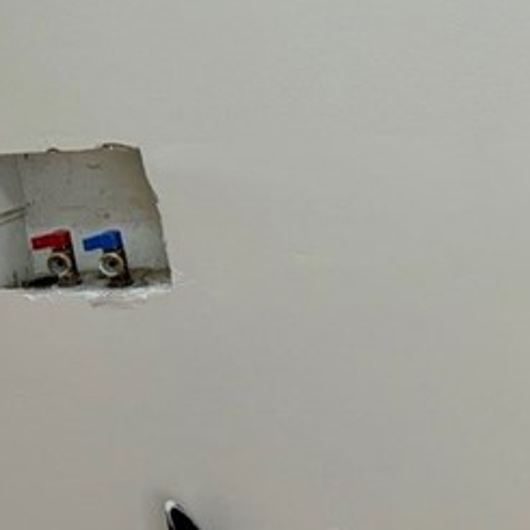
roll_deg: +4.5
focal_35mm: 96
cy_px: 482
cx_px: 634
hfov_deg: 17.3
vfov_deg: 17.8
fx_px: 1663
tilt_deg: -21.9
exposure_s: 1/120
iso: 80
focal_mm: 5.96
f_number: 1.6
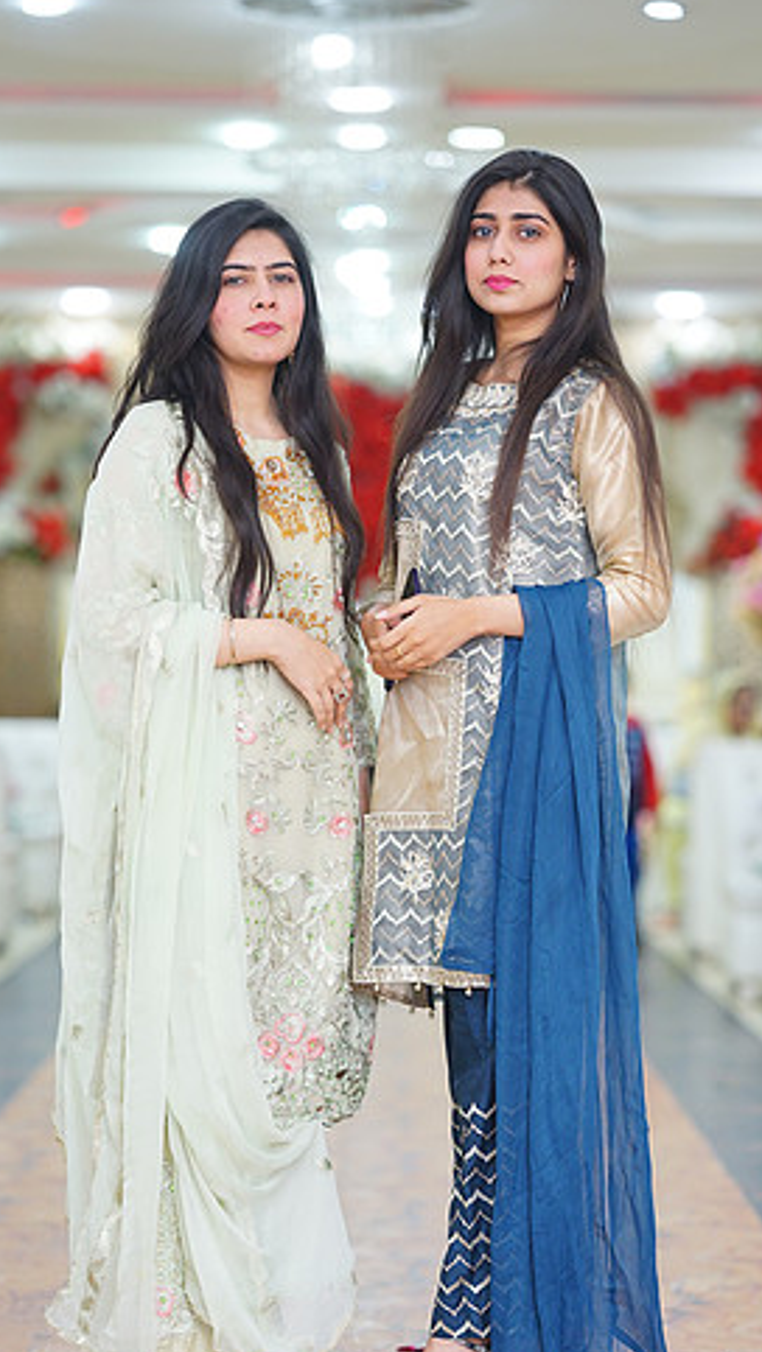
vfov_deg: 20.0
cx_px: 385
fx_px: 3840
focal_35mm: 107
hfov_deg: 11.3
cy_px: 750
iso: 400
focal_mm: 85
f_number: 2
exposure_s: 1/160
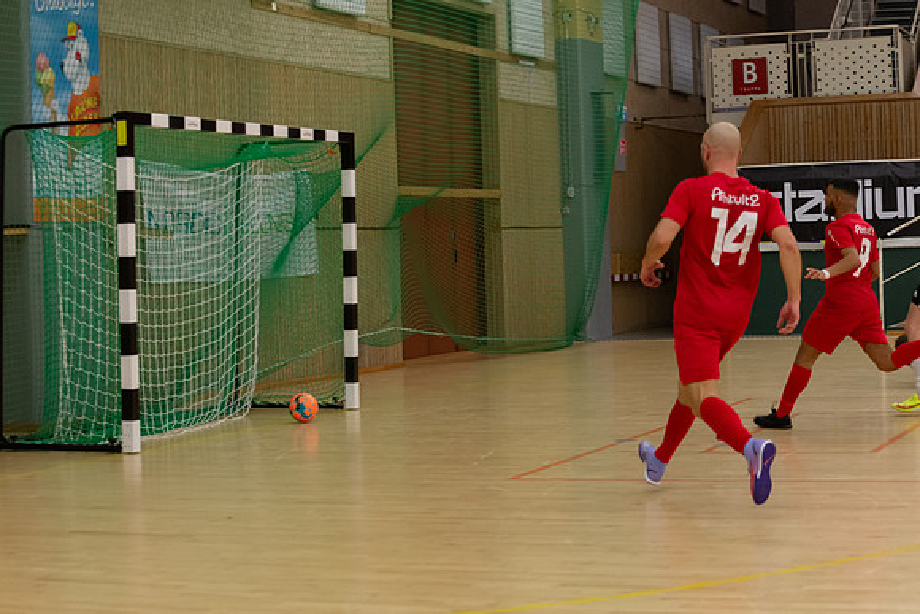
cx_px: 460
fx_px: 1986
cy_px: 307
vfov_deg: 17.6
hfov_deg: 26.1
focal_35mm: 78
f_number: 4.5
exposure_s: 1/640
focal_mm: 75
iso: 3600
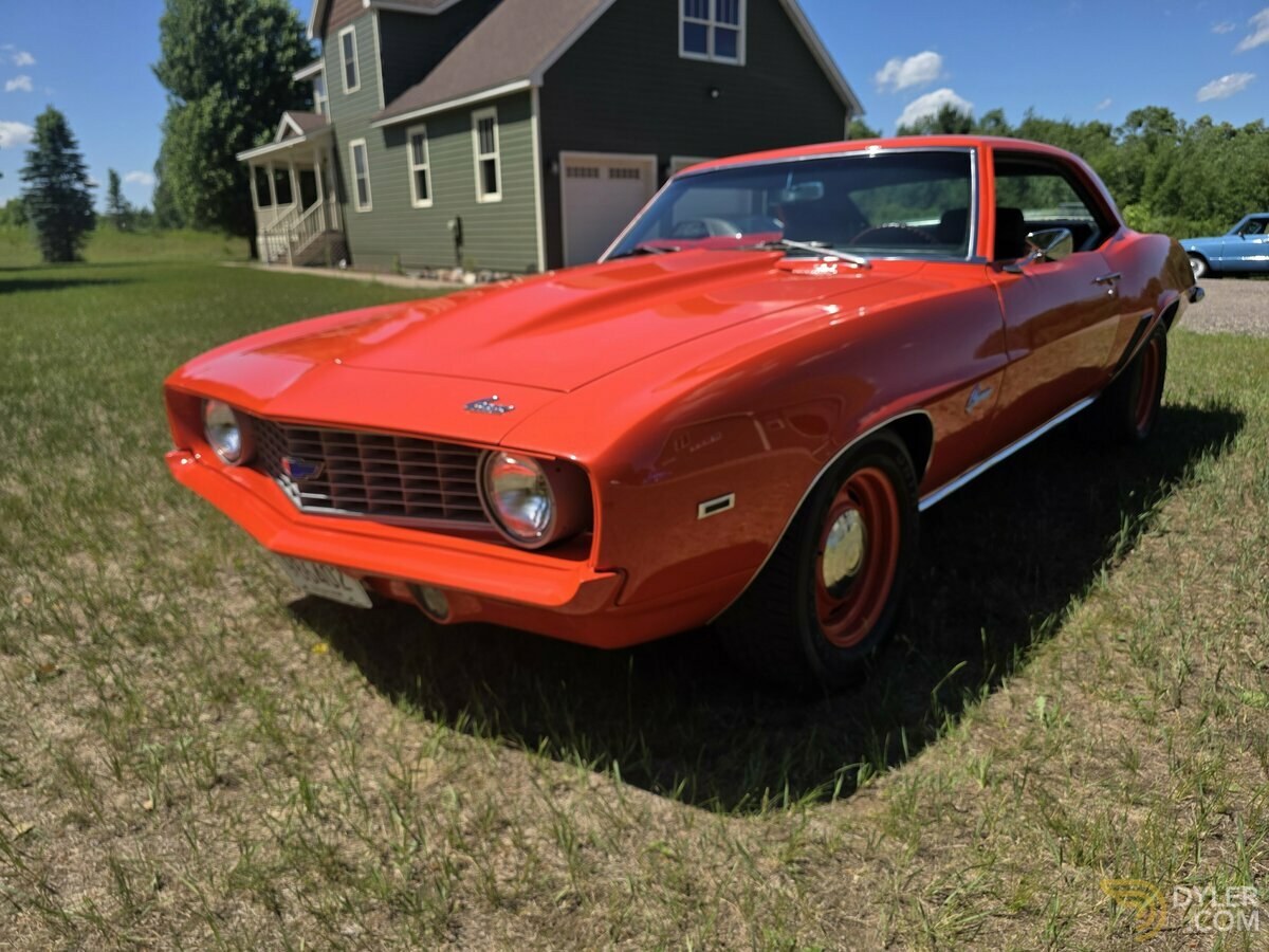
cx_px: 634
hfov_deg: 73.9
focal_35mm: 23
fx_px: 843
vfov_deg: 58.9
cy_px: 476
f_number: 1.7
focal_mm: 6.3
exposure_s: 1/5778
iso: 80
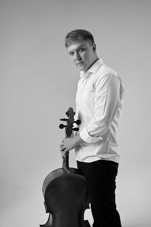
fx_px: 220
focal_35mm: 35
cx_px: 76
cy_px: 114
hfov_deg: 37.9
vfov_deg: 54.4
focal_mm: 35
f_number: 5.6
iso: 100
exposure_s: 1/125
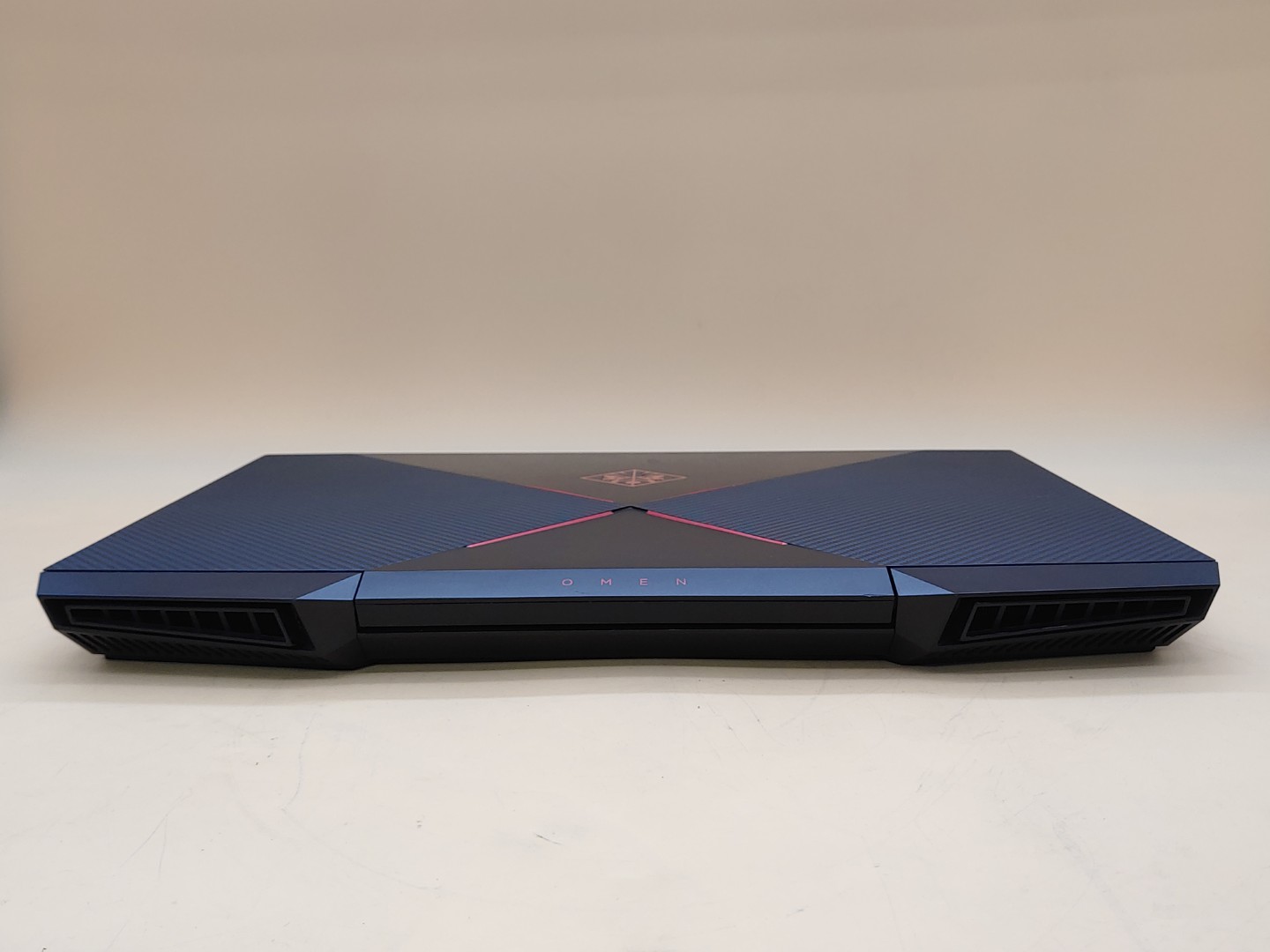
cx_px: 635
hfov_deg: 55.4
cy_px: 476
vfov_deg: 42.9
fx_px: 1211
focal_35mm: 33
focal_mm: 4.36
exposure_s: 1/79
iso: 50
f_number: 1.8
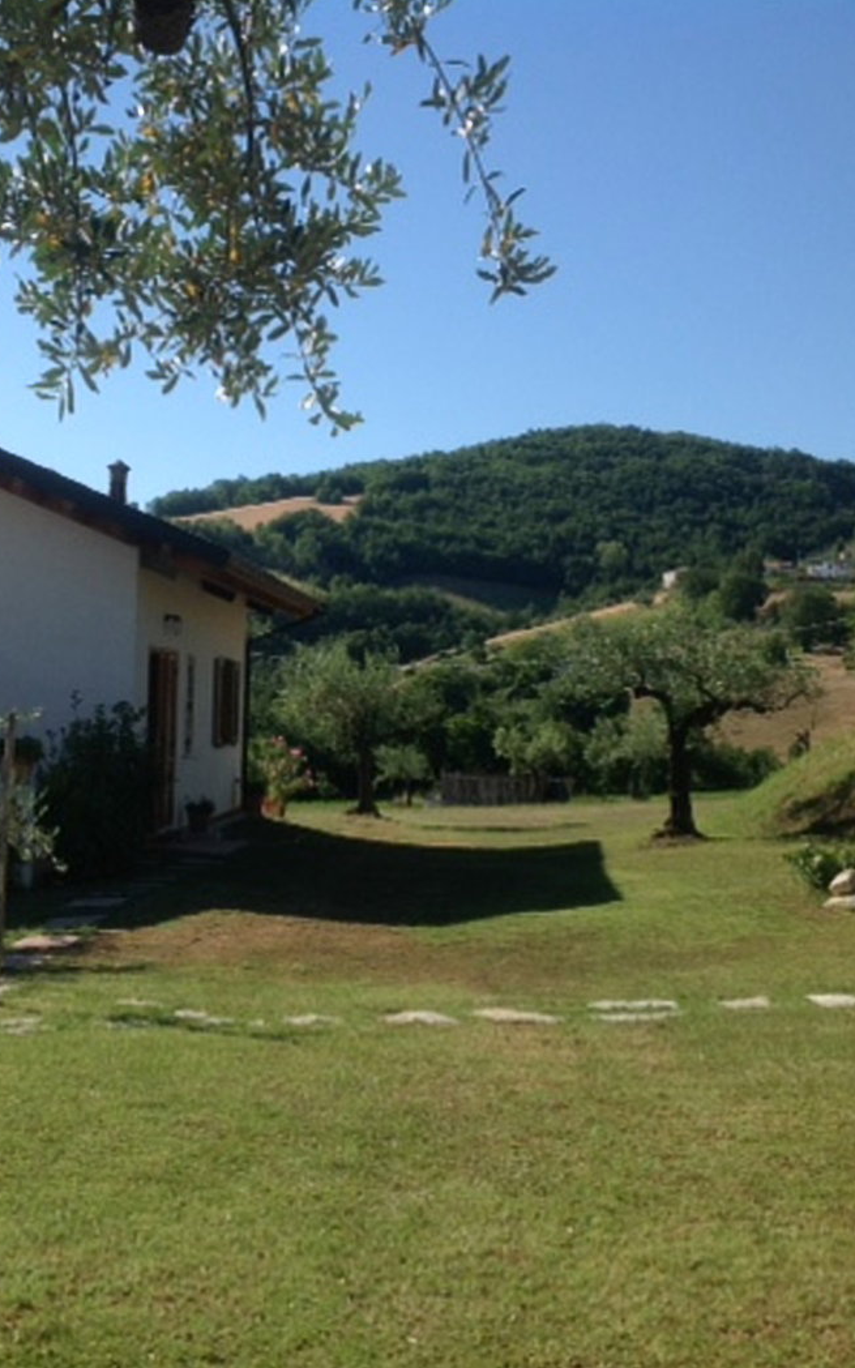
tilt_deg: +0.5
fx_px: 1864
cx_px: 319
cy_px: 681
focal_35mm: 50
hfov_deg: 25.8
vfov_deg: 40.3
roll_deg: -3.8
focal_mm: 4.28
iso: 50
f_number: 2.4
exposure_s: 1/1779
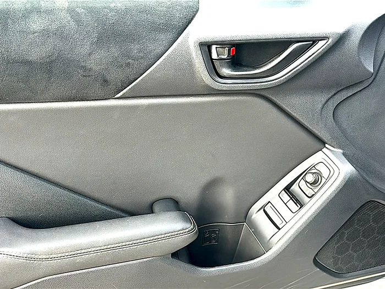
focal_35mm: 49
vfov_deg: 29.7
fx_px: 545
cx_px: 192
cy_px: 144
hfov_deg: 38.9
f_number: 1.78
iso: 80
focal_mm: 6.86
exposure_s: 1/215
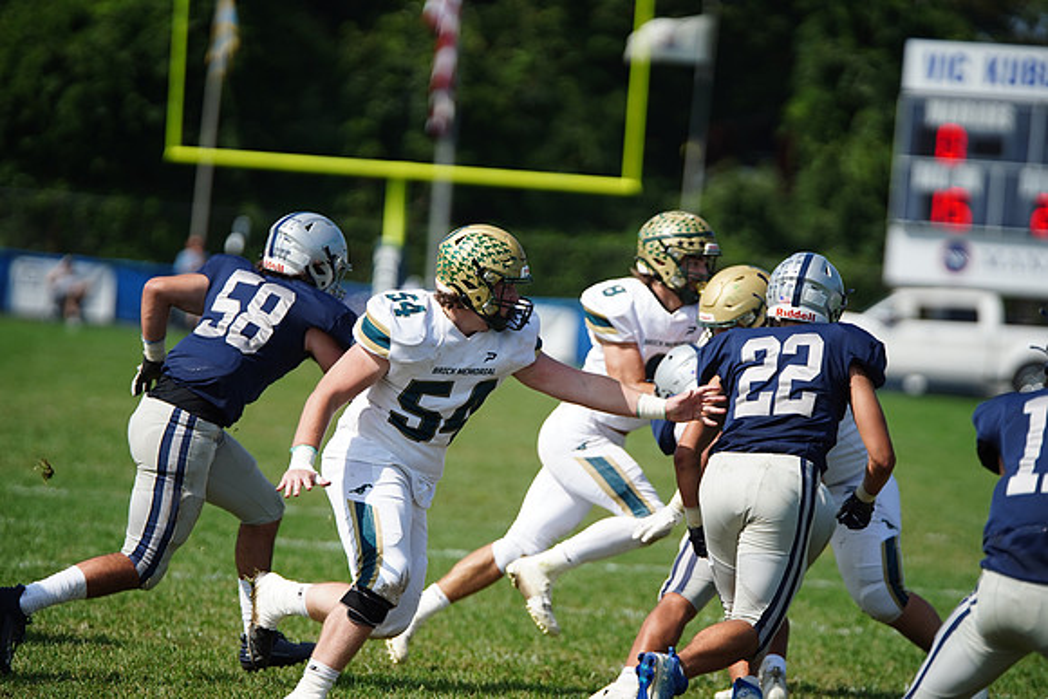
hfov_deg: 8.3
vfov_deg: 5.6
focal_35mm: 247
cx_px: 524
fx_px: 7192
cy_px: 350
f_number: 2.8
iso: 400
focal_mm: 247
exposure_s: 1/6400
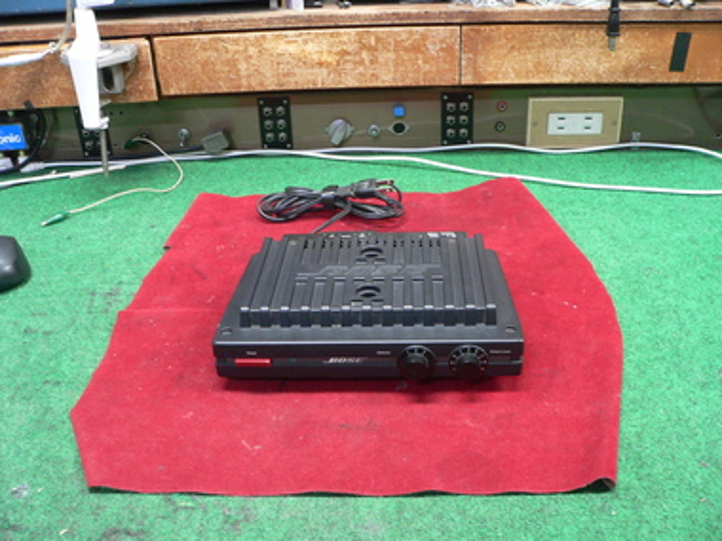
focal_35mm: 36
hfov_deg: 51.4
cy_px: 270
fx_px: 751
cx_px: 361
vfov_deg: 39.7
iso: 200
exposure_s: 1/6
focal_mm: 6
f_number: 2.8
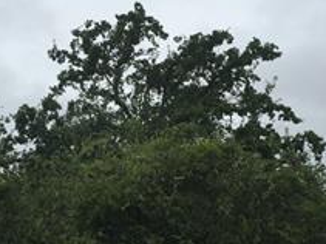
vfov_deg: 16.7
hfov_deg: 22.2
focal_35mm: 88
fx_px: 828
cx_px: 192
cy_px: 182
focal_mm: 4.15
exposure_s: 1/1582
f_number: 2.2
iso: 32
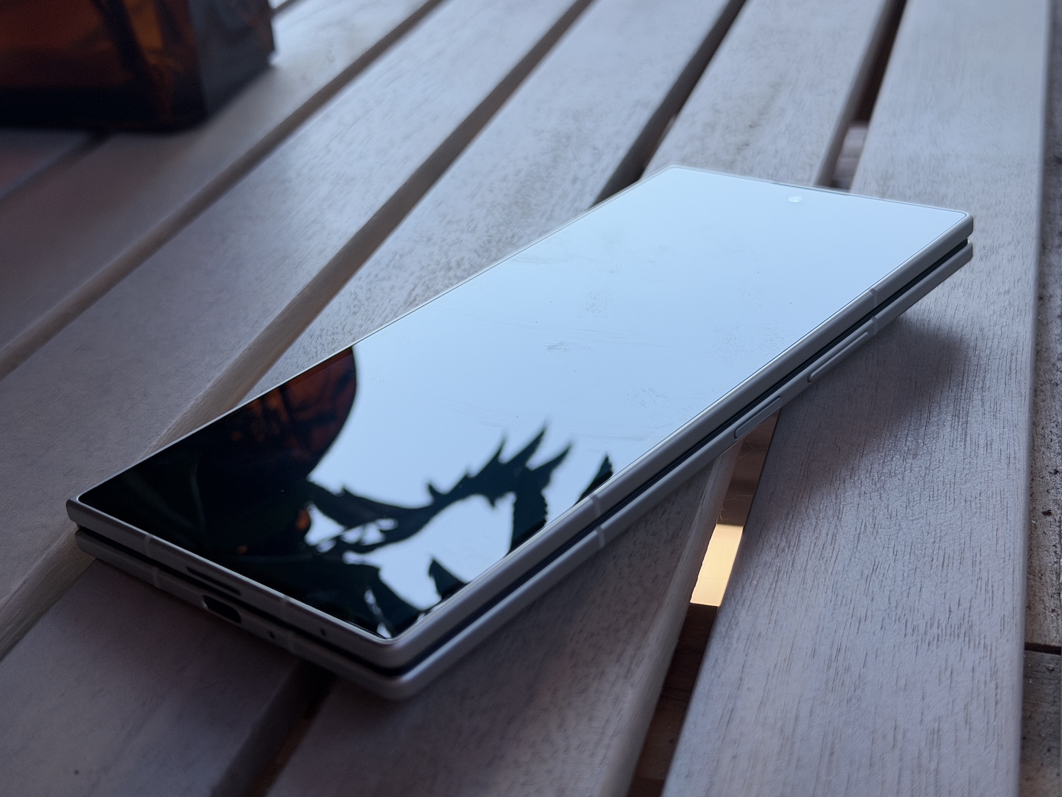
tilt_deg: -29.4
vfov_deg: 29.7
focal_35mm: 49
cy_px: 393
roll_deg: +3.3
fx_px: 1503
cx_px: 532
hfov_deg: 38.9
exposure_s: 1/1055
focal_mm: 6.76
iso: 64
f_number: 1.78
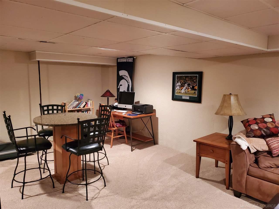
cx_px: 140
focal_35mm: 26
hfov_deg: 67.3
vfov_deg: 53.1
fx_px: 210
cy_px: 104
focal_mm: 4.3
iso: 640
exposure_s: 1/39
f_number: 1.5
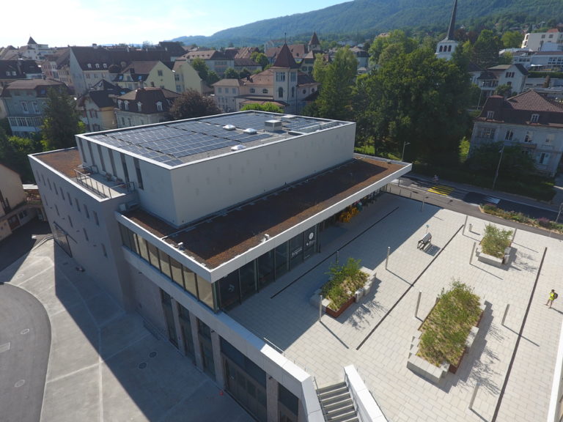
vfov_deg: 66.0
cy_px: 211
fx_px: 325
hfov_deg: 81.7
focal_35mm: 20
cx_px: 282
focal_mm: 3.61
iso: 100
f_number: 2.8
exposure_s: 1/773
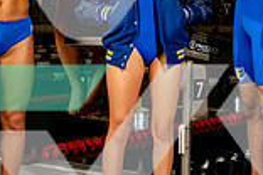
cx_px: 369
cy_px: -50
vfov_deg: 14.7
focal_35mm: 89
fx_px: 650
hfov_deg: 20.3
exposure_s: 1/125
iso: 500
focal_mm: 24
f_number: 7.1
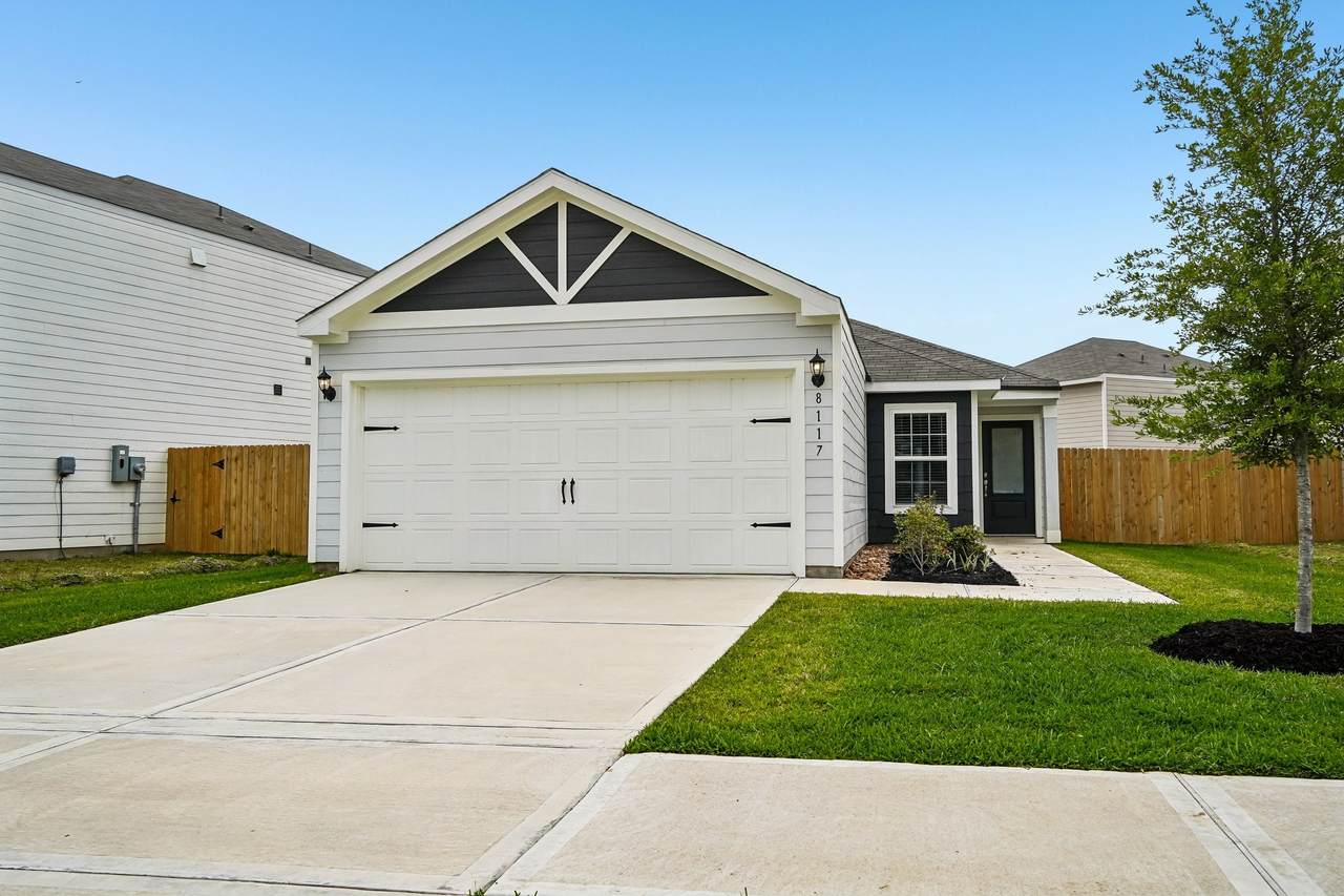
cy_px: 448
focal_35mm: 29
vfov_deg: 45.0
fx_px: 1082
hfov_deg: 63.7
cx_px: 672
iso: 500
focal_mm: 29
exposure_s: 1/1250
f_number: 8
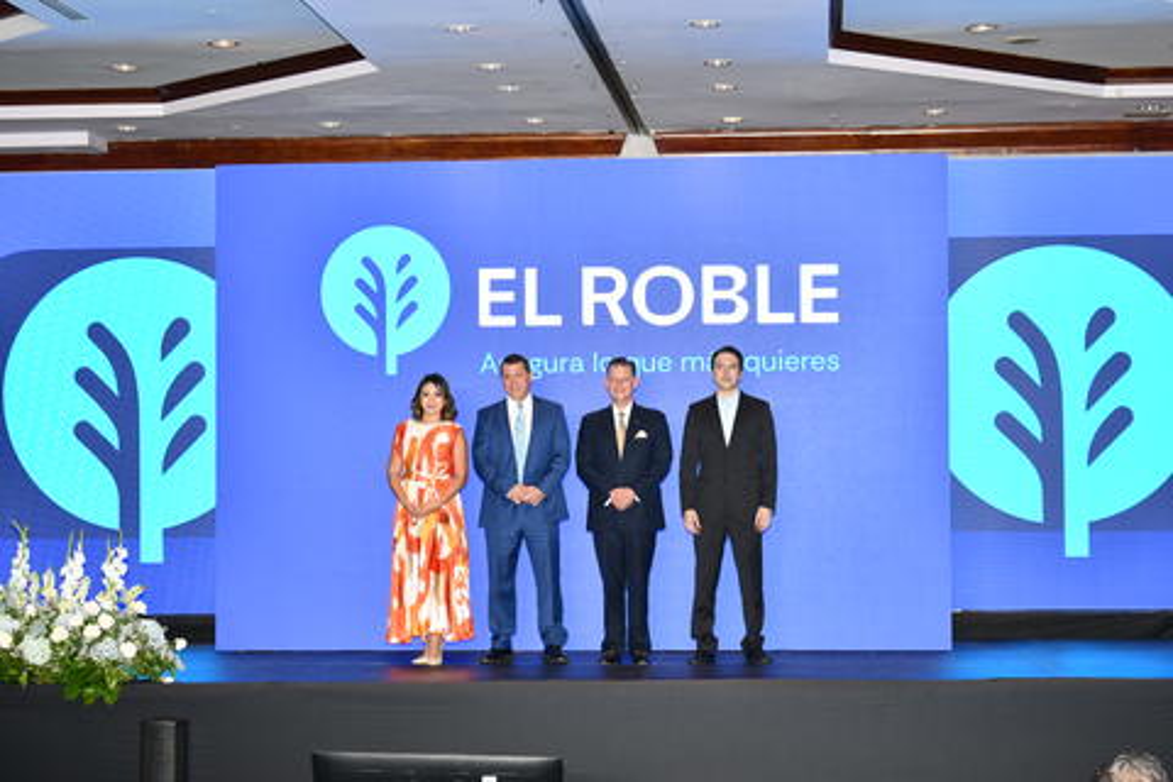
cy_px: 391
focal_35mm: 82
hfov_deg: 24.8
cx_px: 586
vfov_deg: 16.7
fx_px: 2672
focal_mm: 55
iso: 720
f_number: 5.6
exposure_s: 1/60
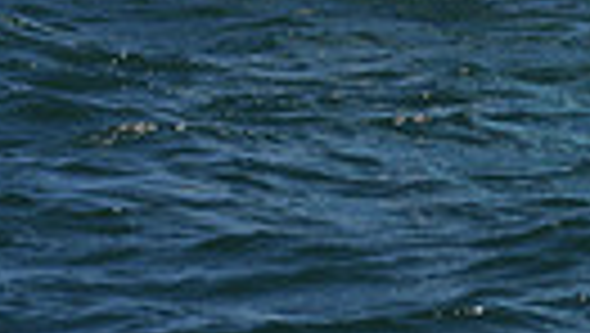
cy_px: -958
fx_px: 8707
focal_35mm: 556
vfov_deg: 2.2
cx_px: 547
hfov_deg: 3.9
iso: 250
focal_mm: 120
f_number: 10
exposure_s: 1/1250
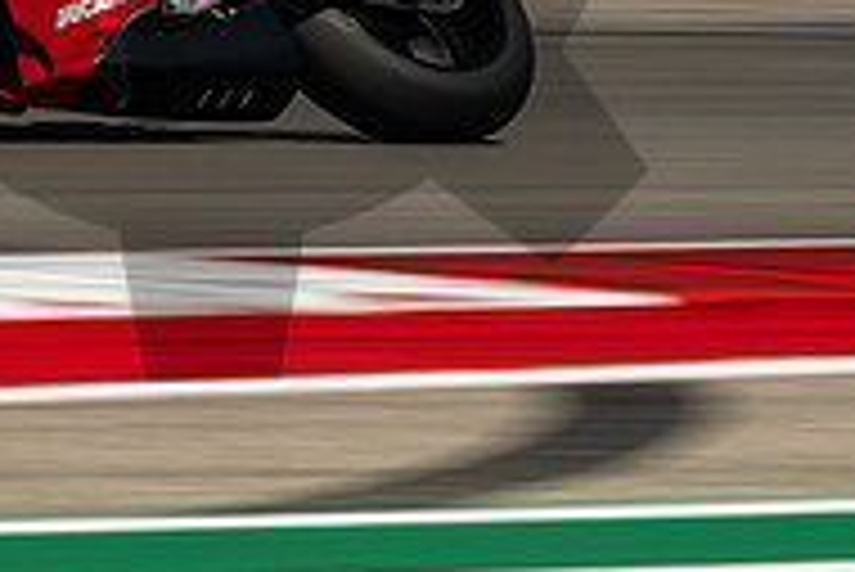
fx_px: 19252
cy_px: -169
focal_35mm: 810
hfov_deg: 2.5
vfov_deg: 1.7
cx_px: 212
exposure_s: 1/100
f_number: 14
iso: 160
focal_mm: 176.7
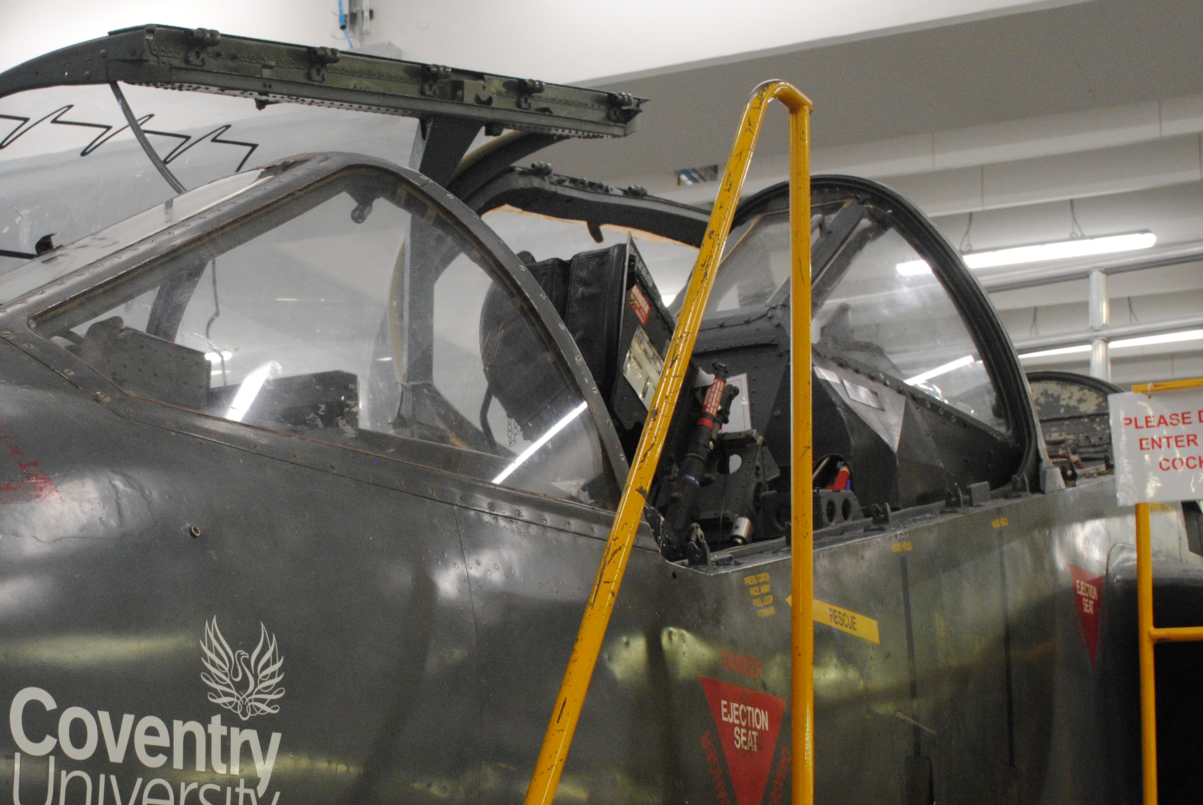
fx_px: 2074
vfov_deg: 21.8
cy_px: 593
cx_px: 372
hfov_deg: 32.0
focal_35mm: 62
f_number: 7.1
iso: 800
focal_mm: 26
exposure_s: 1/40
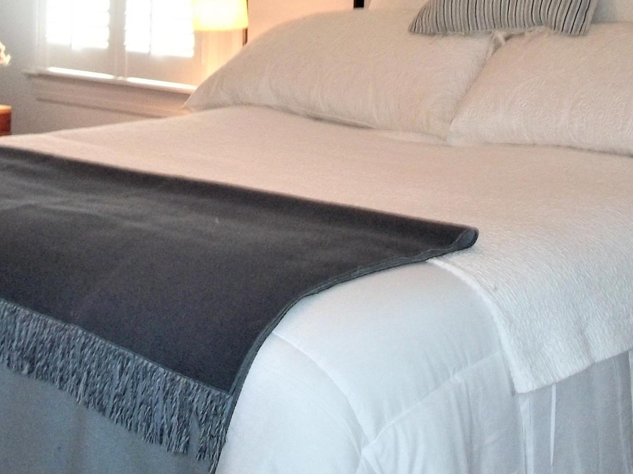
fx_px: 1463
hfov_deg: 24.4
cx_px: 308
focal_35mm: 80
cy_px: -32
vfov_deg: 17.9
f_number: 2.9
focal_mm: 5.7
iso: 160
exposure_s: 1/50
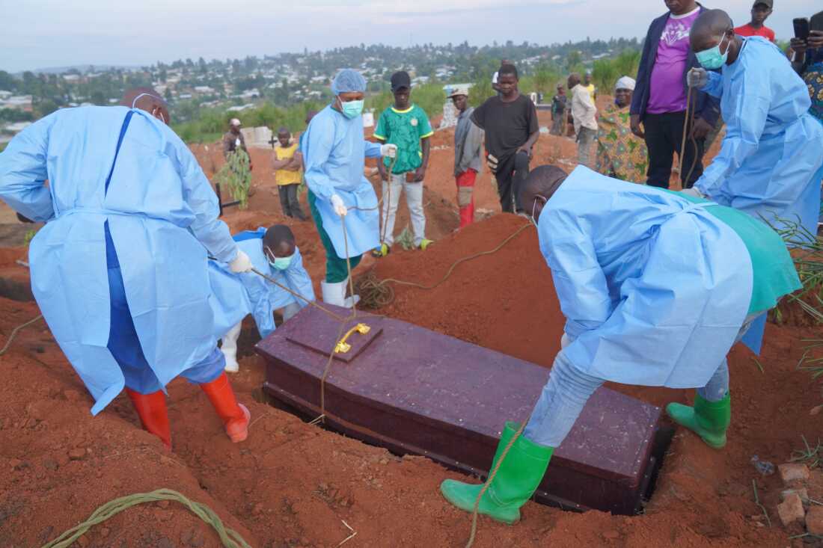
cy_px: 274
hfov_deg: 71.5
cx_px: 412
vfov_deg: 51.3
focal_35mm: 25
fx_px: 571
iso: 500
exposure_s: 1/400
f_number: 4.5
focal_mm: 25
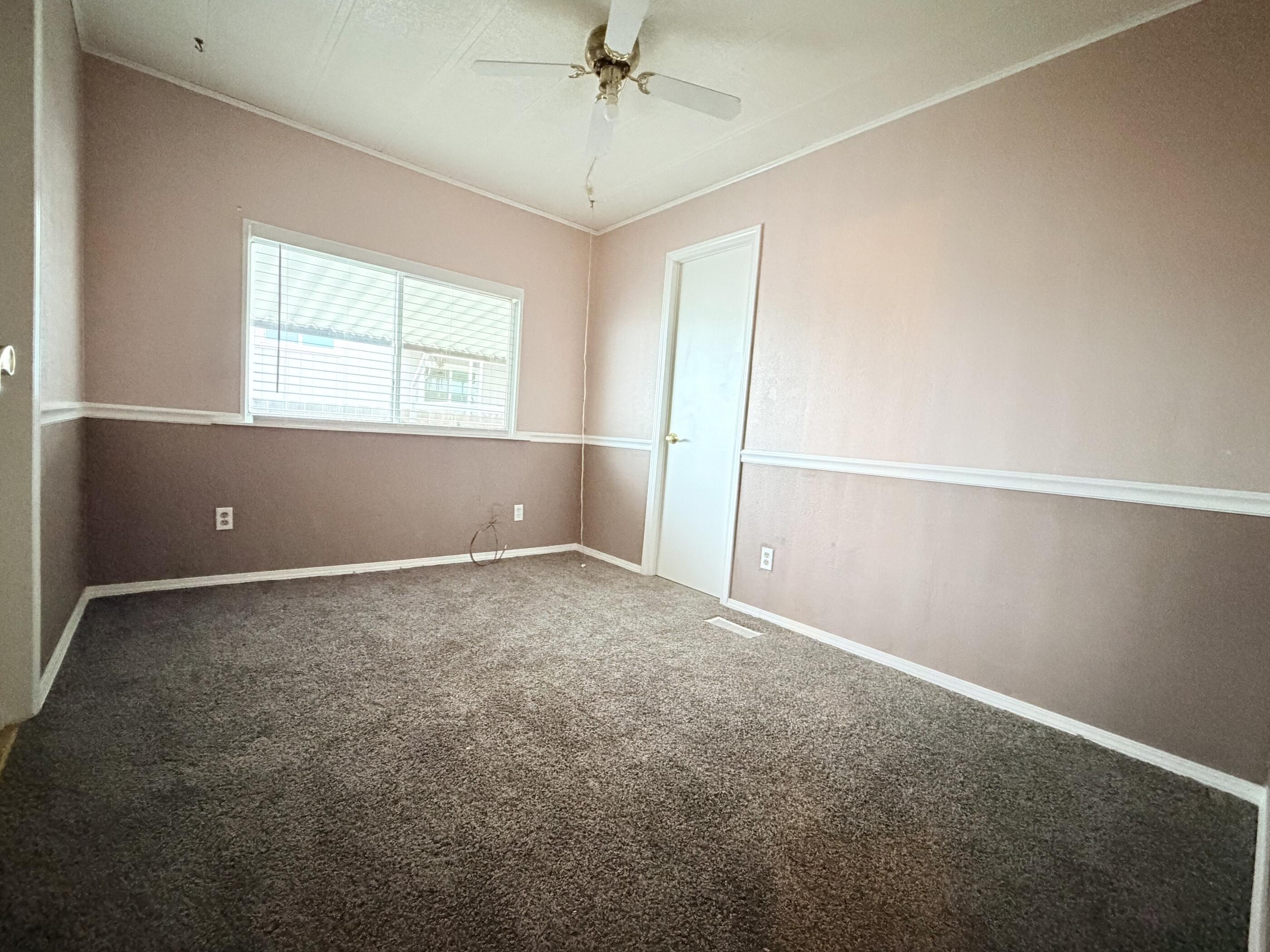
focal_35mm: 15
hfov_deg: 98.1
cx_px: 608
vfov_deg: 81.7
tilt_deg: -5.0
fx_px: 550
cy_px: 477
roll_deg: -3.5
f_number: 2.2
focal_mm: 2.22
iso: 1000
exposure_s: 1/40
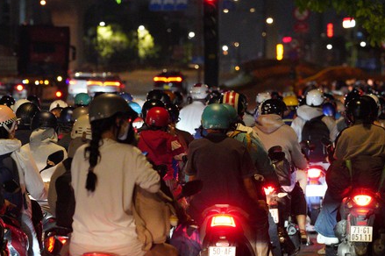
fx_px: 2960
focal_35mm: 277
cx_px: 173
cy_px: 145
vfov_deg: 5.0
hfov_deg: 7.4
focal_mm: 127
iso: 12800
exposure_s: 1/200
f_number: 4
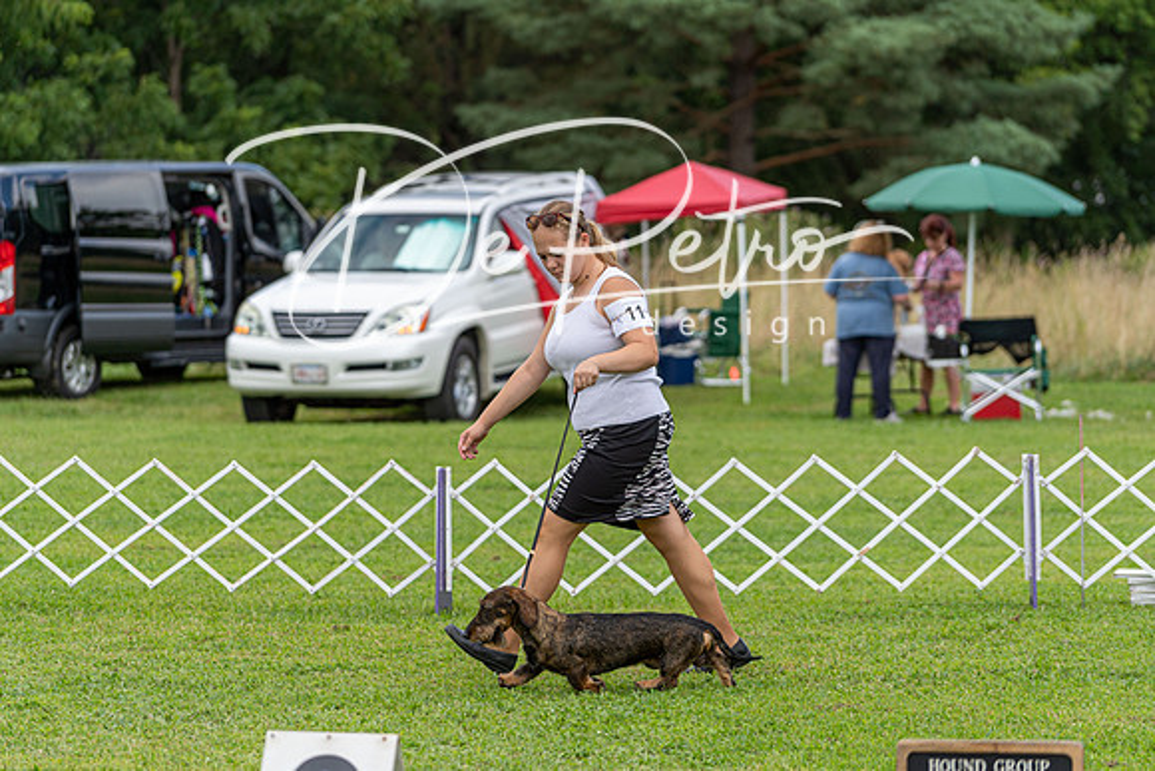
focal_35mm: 164
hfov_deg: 12.5
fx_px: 5263
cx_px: 578
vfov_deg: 8.4
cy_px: 386
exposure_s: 1/1000
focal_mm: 164
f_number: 4
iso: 250
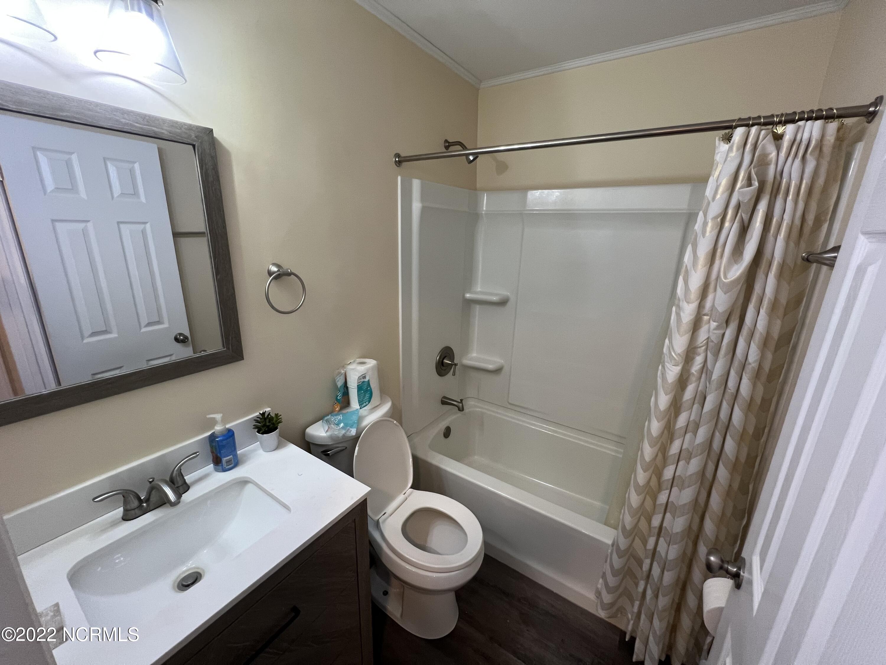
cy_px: 332
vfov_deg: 89.9
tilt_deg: -16.2
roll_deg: -1.2
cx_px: 443
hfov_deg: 106.2
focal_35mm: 13
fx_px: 333
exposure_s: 1/60
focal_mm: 1.57
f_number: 1.8
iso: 160
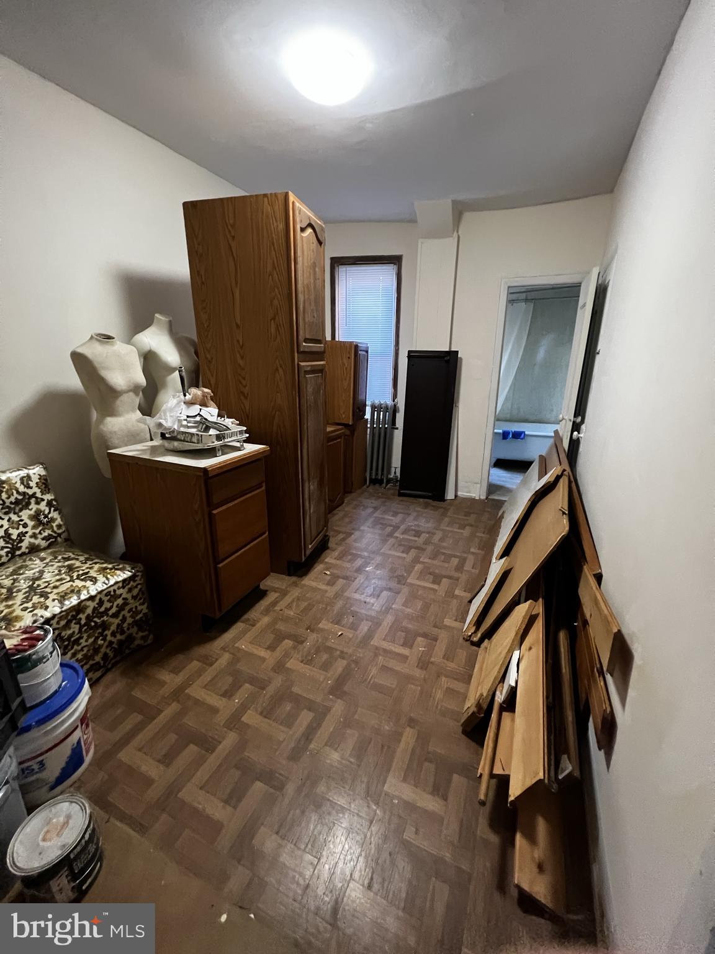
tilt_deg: -18.8
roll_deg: +0.9
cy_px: 477
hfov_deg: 89.9
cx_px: 358
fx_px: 358
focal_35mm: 13
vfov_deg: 106.2
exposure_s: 1/60
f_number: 1.8
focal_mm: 1.57
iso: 800
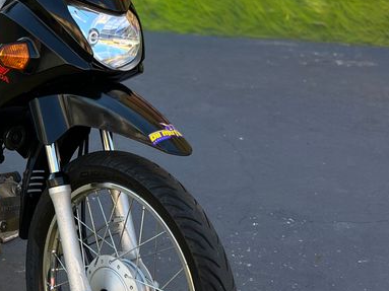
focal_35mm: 55
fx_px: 618
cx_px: 44
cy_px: 26
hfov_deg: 33.2
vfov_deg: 25.7
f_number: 1.5
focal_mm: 5.7
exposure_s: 1/513
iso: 50
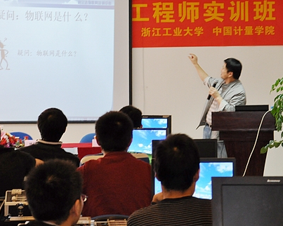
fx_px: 913
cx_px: 166
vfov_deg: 14.1
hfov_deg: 17.6
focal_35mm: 109
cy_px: 97
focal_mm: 52
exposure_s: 1/30
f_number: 5
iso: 1000
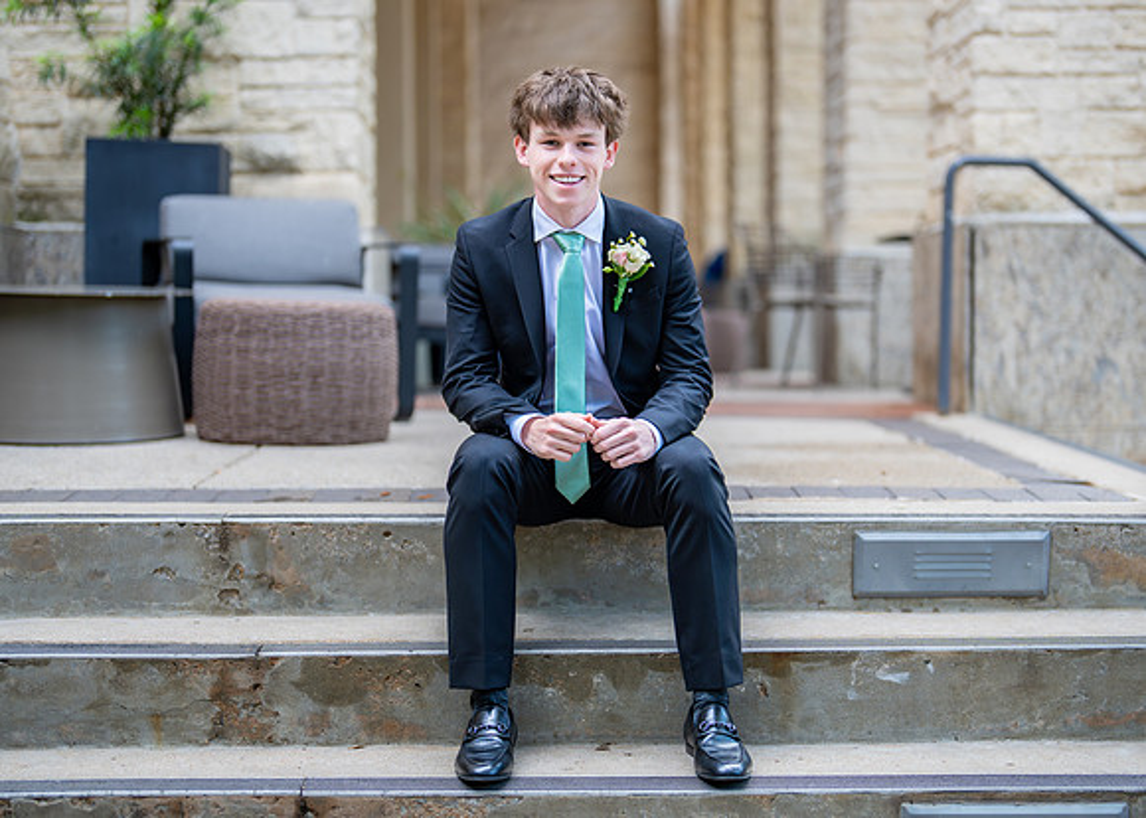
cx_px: 632
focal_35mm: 61
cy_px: 392
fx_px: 1994
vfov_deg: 23.2
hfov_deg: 32.0
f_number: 1.2
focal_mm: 50
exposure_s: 1/500
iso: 250
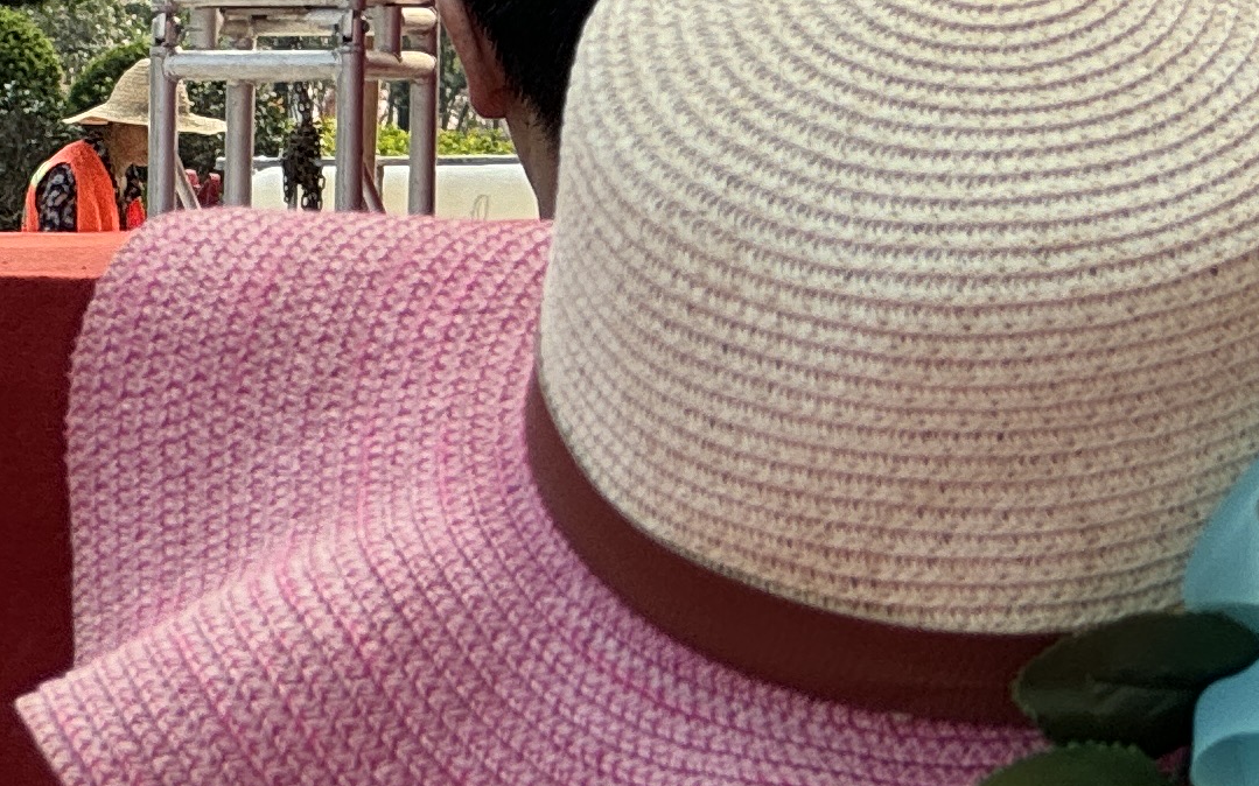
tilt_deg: +4.9
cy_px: -664
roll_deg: -0.9
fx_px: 10463
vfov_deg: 4.3
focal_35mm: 305
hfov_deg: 6.8
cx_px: 1978
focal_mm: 9
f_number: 2.8
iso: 25
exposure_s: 1/99
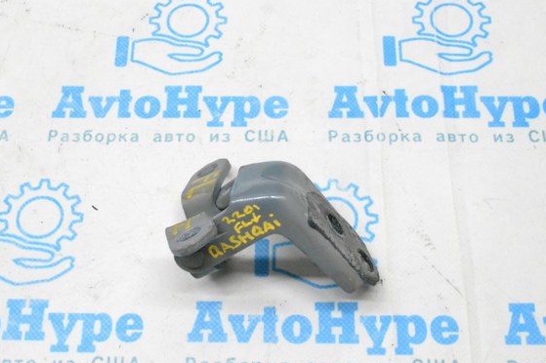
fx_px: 834
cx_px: 257
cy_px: 200
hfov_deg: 36.3
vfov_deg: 24.6
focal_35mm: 55
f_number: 18
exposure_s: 1/50
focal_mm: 32
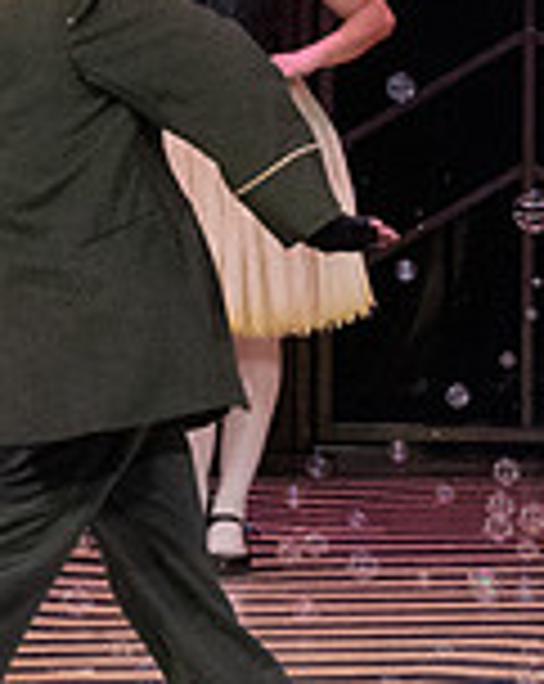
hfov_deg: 2.4
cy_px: 169
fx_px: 12980
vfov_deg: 3.0
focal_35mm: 643
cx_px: -72
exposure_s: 1/400
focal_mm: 179
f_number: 18
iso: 12800
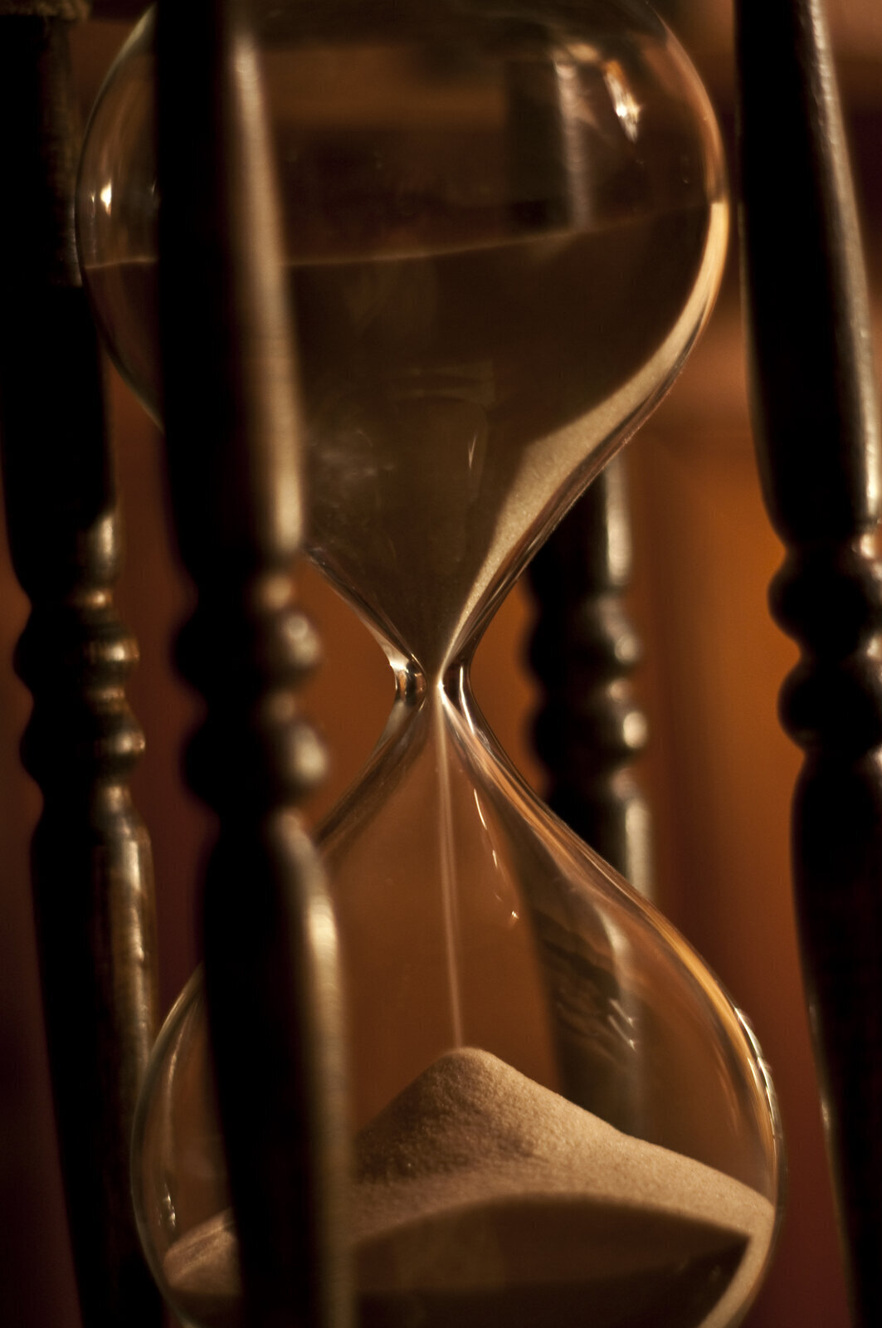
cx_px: 441
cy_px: 664
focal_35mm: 75
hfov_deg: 18.1
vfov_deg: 27.0
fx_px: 2763
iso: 400
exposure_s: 1/15
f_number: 1.8
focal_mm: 50
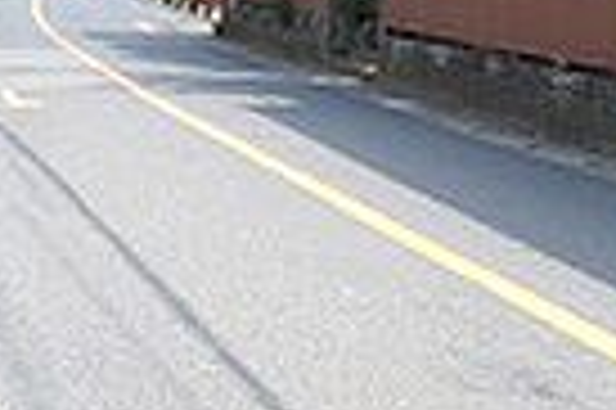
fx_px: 1555
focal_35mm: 91
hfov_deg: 21.7
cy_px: -63
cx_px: 13
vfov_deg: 14.6
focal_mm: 3.58
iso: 200
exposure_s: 1/800
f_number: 2.8
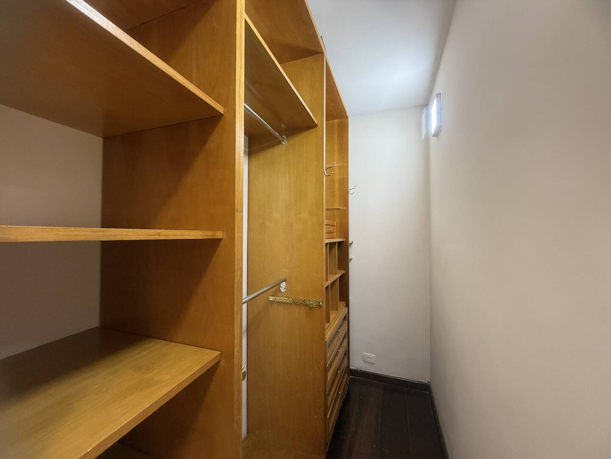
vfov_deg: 85.7
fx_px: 247
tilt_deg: +1.7
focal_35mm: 14
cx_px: 306
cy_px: 230
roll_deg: -0.8
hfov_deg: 102.1
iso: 250
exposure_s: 1/60
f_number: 2.2
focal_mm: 2.22
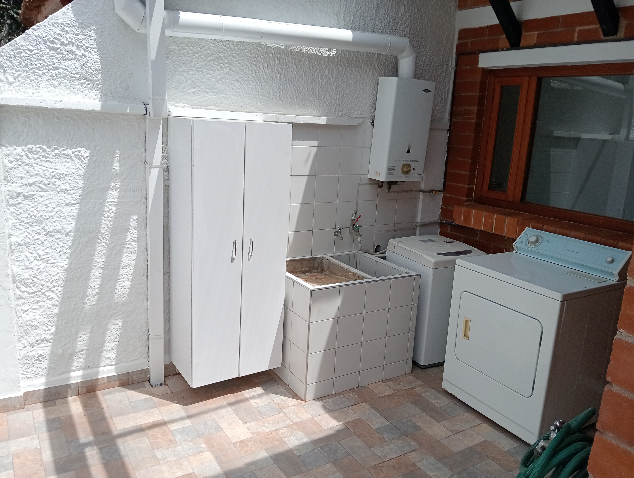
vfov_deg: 49.9
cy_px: 239
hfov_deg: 63.4
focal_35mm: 28
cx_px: 317
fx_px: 514
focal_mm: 3.98
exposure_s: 1/1634
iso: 106
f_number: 1.8
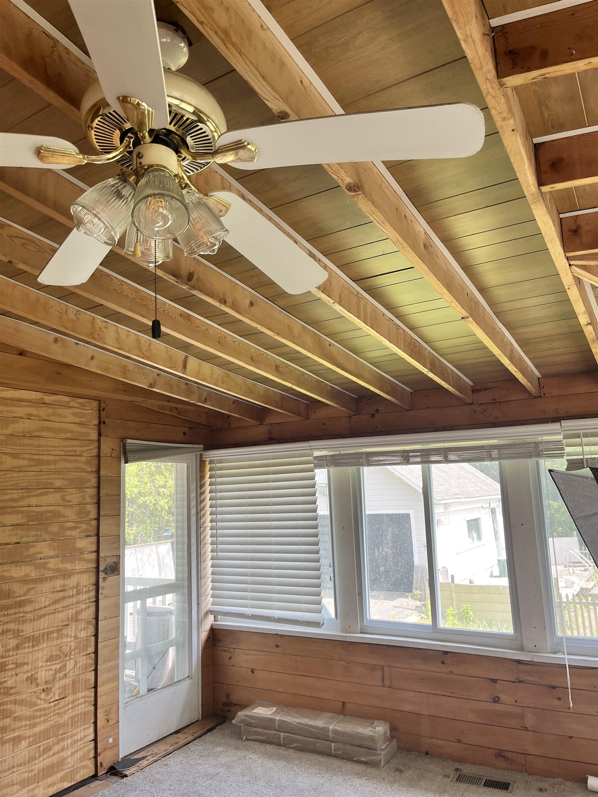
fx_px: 599
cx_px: 299
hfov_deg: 53.1
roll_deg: +3.1
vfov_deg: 67.3
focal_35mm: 26
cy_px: 398
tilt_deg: +8.1
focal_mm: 5.1
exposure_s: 1/169
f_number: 1.6
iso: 50
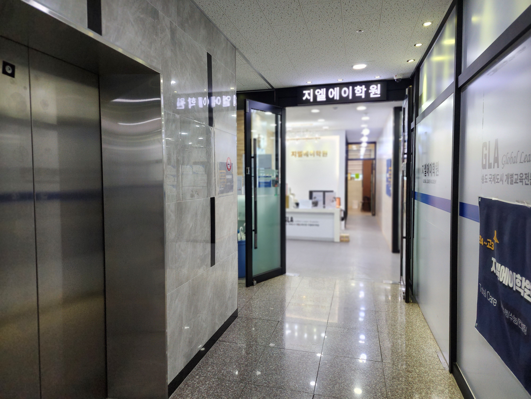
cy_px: 200
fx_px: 353
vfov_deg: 58.9
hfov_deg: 73.9
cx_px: 266
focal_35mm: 23
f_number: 1.8
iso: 200
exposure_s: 1/120
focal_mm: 6.4
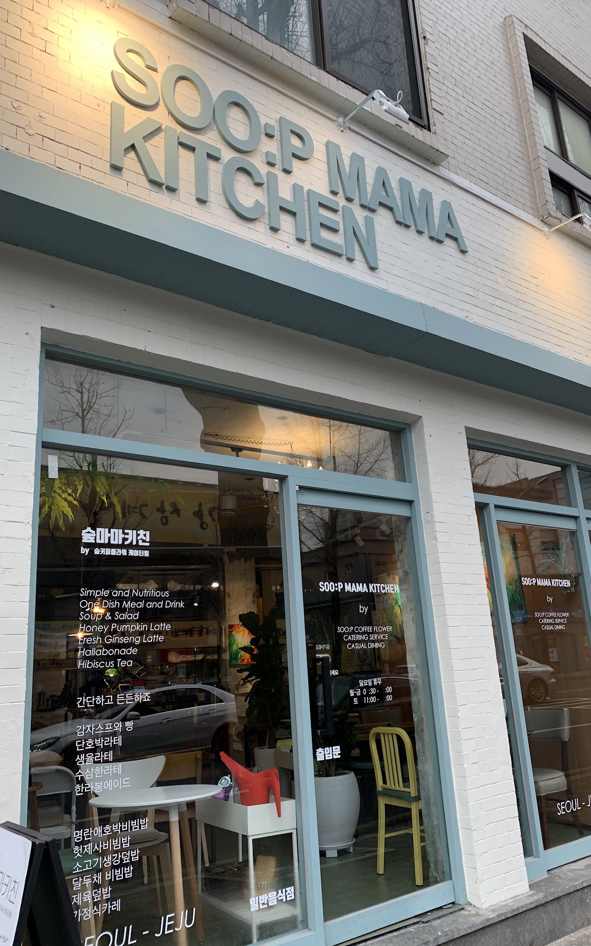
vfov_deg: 66.5
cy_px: 468
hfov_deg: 44.5
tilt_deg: +18.4
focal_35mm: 28
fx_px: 722
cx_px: 311
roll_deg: +3.6
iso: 25
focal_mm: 4.25
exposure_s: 1/165
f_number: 1.8
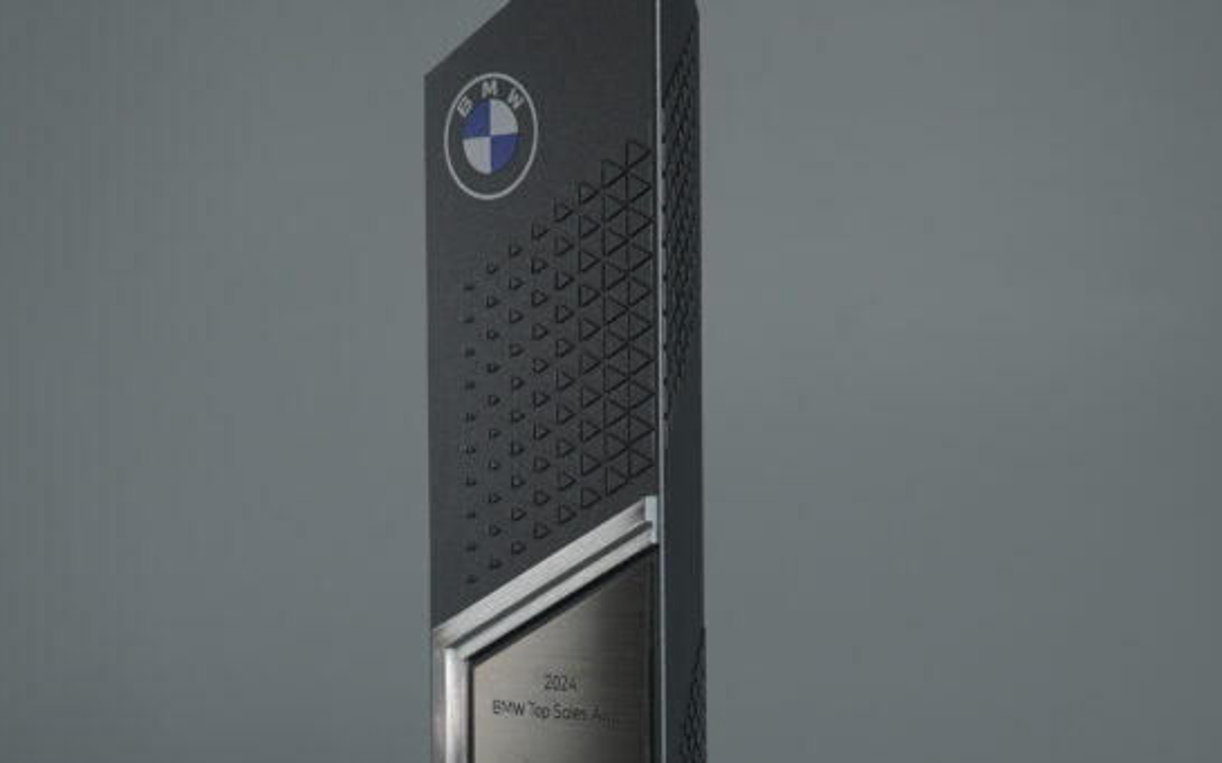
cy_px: 533
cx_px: 601
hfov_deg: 29.8
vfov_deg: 18.8
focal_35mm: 69
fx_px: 2297
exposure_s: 1/80
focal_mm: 24
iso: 160
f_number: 5.6
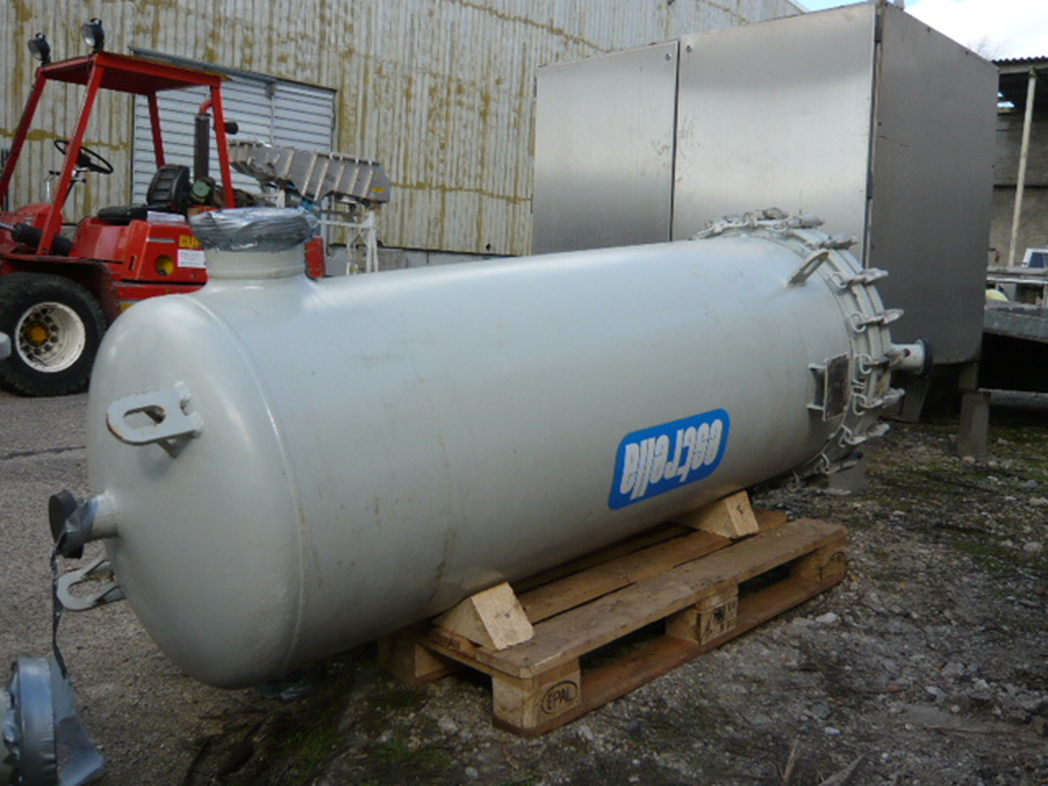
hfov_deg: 60.0
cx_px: 524
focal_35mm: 30
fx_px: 908
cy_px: 393
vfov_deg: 46.8
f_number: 2.8
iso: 100
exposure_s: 1/500
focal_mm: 4.6
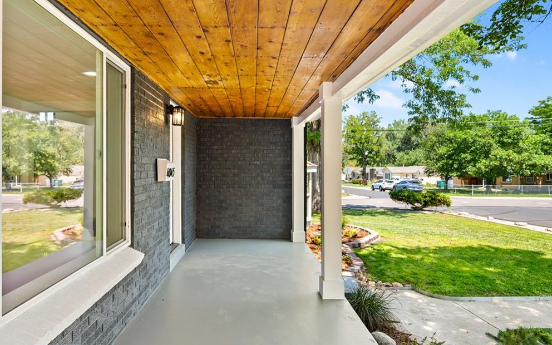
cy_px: 162
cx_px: 238
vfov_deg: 53.0
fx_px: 346
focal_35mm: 23
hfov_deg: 76.7
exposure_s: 1/40
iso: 400
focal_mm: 14
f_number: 4
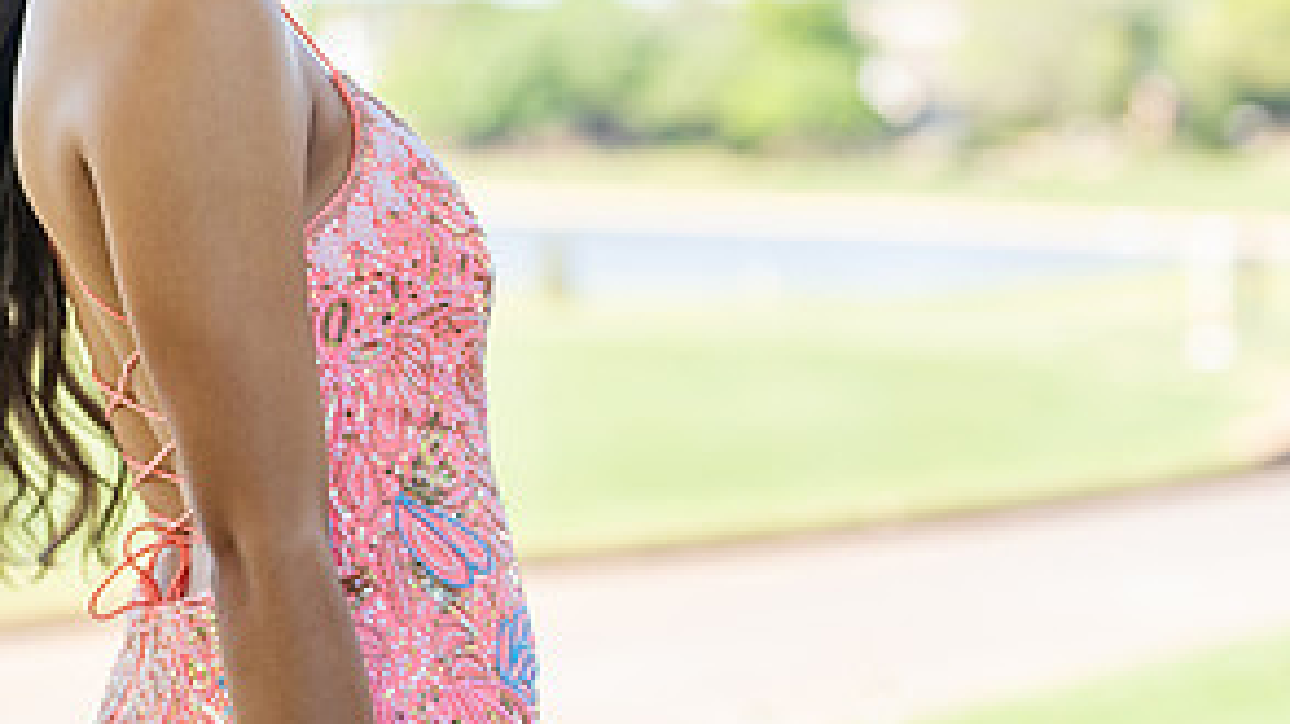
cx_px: 254
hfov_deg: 18.8
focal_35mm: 113
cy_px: 167
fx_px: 3863
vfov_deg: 10.7
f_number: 1.8
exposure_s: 1/1000
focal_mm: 50
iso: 160
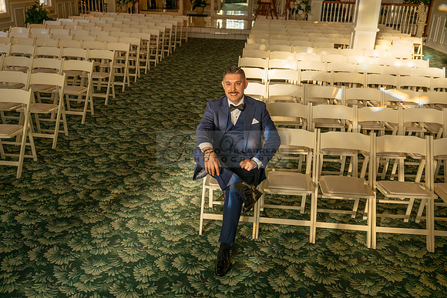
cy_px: 149
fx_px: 435
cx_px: 224
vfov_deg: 37.9
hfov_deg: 54.4
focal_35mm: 35
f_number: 4.5
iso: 320
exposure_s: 1/250
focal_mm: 35
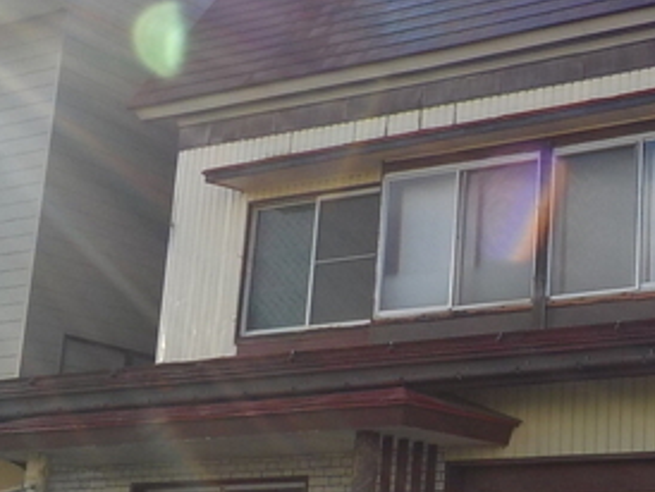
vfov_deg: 21.3
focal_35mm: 69
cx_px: 691
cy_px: 300
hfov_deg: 26.3
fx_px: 1307
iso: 125
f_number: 3.3
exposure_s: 1/640
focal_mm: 4.1
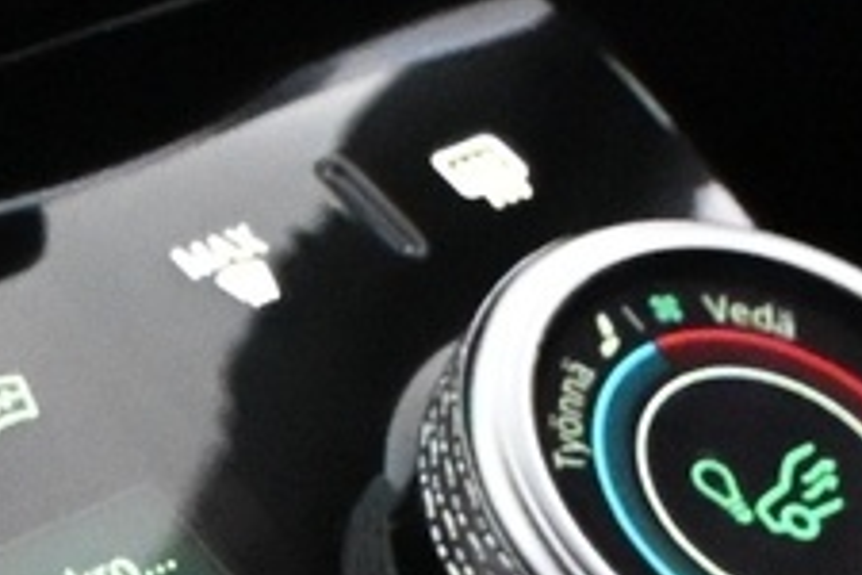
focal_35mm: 303
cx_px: -188
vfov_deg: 4.3
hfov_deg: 6.8
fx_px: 7255
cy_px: 1867
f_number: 4.5
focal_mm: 28
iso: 8000
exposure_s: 1/60
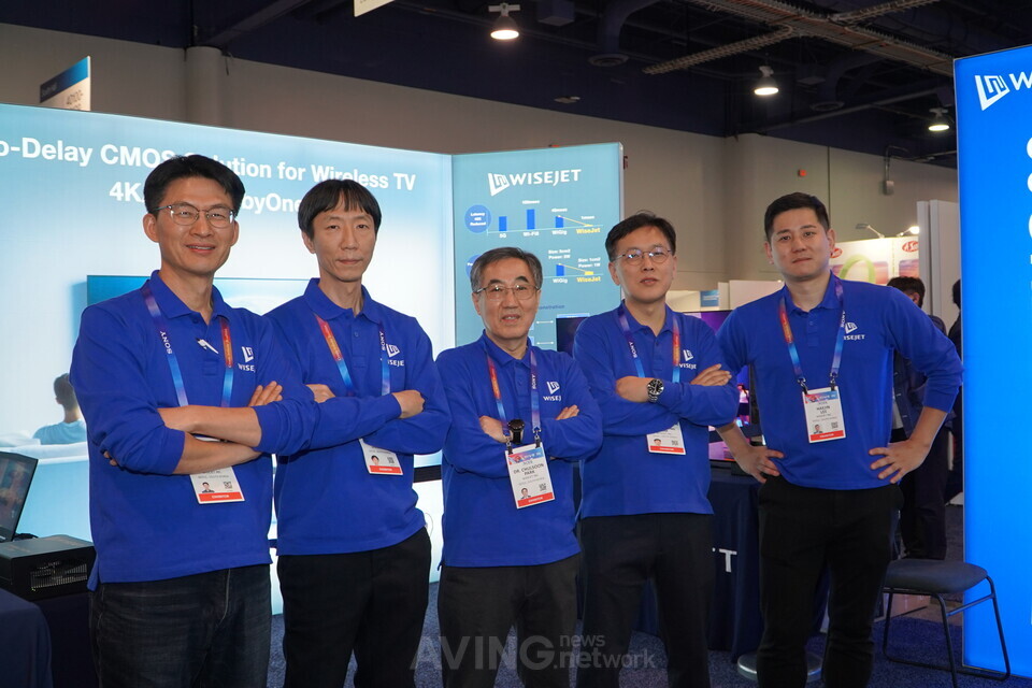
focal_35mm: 34
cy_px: 344
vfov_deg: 38.9
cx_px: 516
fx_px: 975
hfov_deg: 55.8
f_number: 4
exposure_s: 1/160
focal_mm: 23
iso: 1000
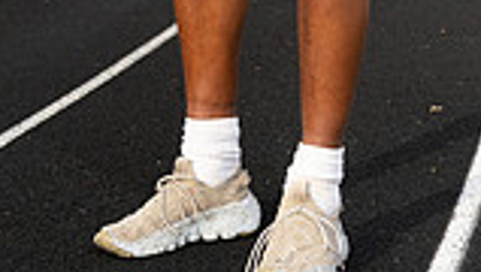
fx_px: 1852
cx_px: 233
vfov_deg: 7.9
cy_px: -357
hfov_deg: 14.8
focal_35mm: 145
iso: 250
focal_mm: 49
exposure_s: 1/250
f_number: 9
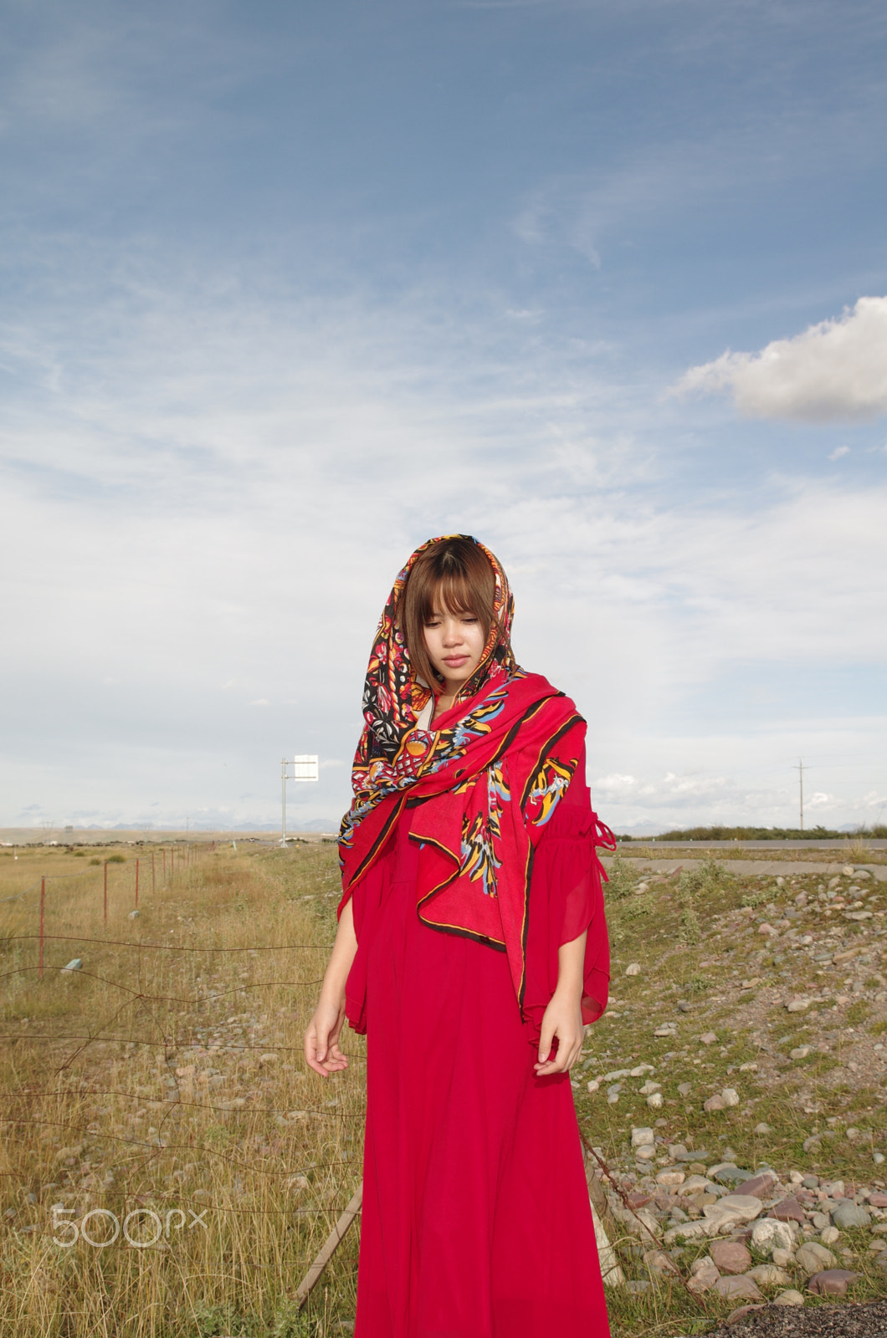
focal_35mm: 42
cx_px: 444
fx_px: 1559
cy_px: 669
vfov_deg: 46.5
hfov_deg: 31.8
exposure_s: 1/180
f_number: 5
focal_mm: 28.13
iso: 100
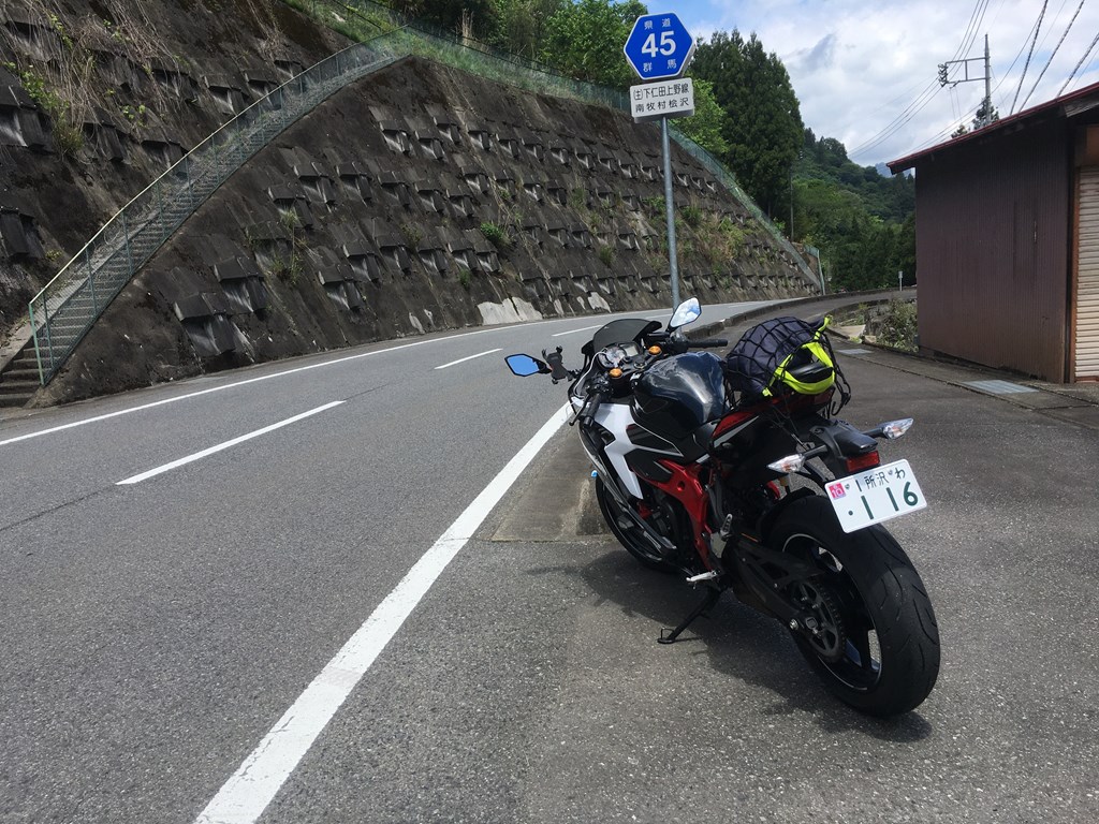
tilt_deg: -6.6
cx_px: 550
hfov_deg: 61.7
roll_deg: +5.2
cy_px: 412
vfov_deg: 48.2
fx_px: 921
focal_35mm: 29
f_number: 2.2
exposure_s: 1/1054
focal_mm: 4.15
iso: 25
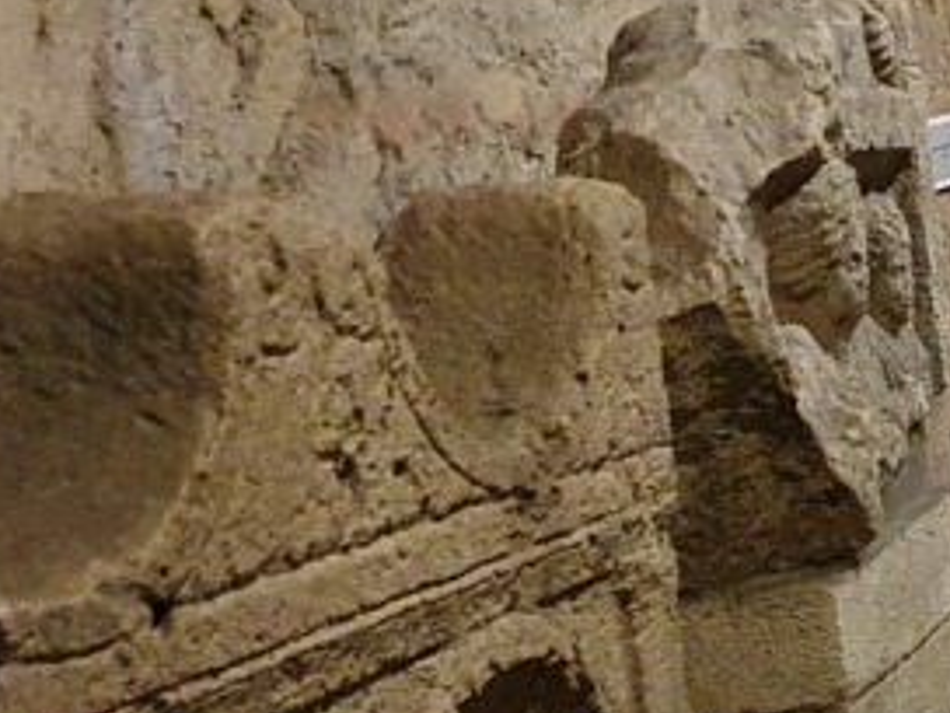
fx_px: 2690
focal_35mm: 98
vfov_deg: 14.9
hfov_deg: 18.2
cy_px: 654
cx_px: 1359
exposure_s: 1/10
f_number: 1.5
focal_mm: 4.32
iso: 640
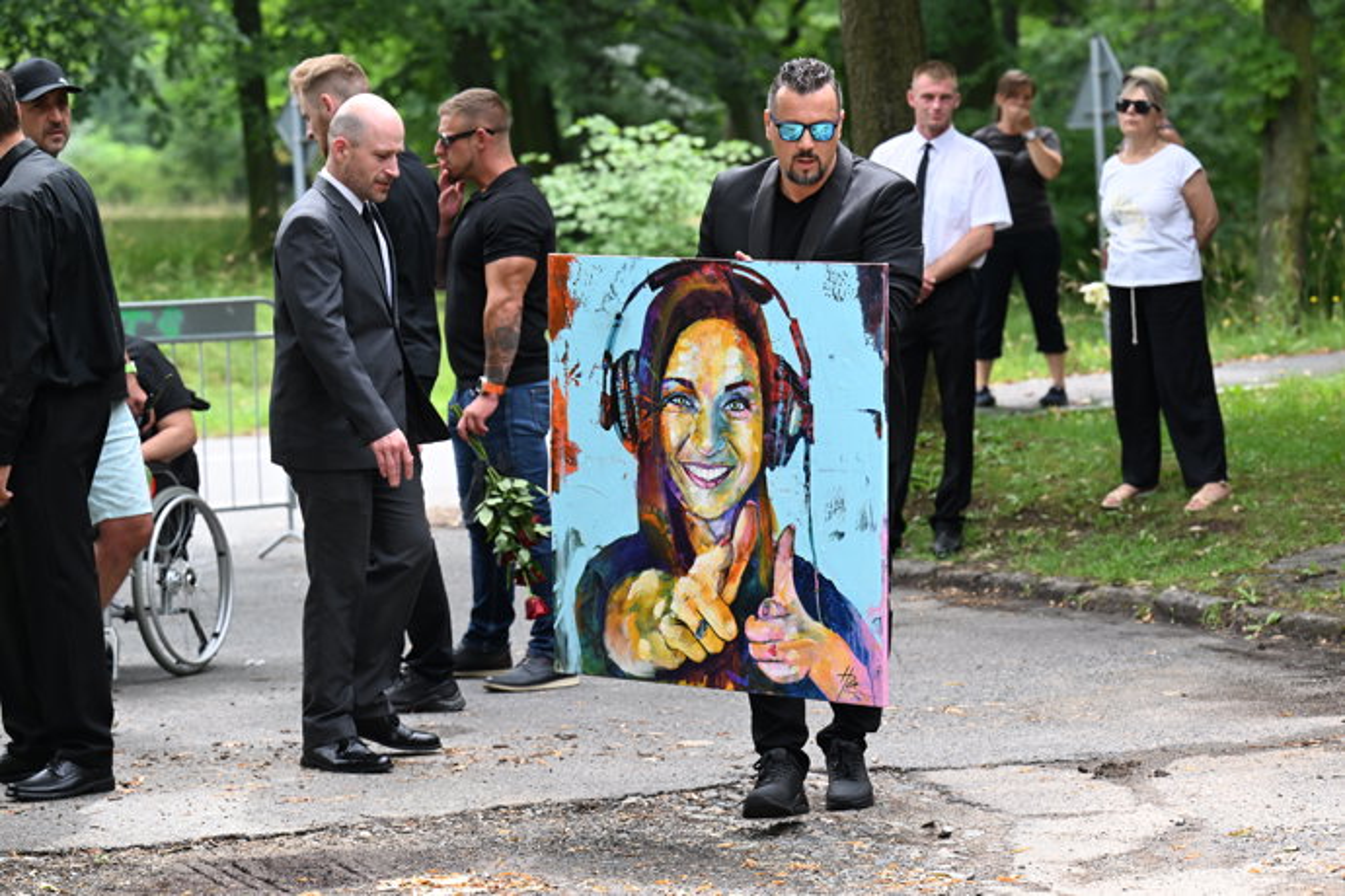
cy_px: 448
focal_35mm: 125
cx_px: 672
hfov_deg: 16.4
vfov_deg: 11.0
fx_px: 4670
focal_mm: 125
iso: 1000
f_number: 5
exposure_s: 1/1250
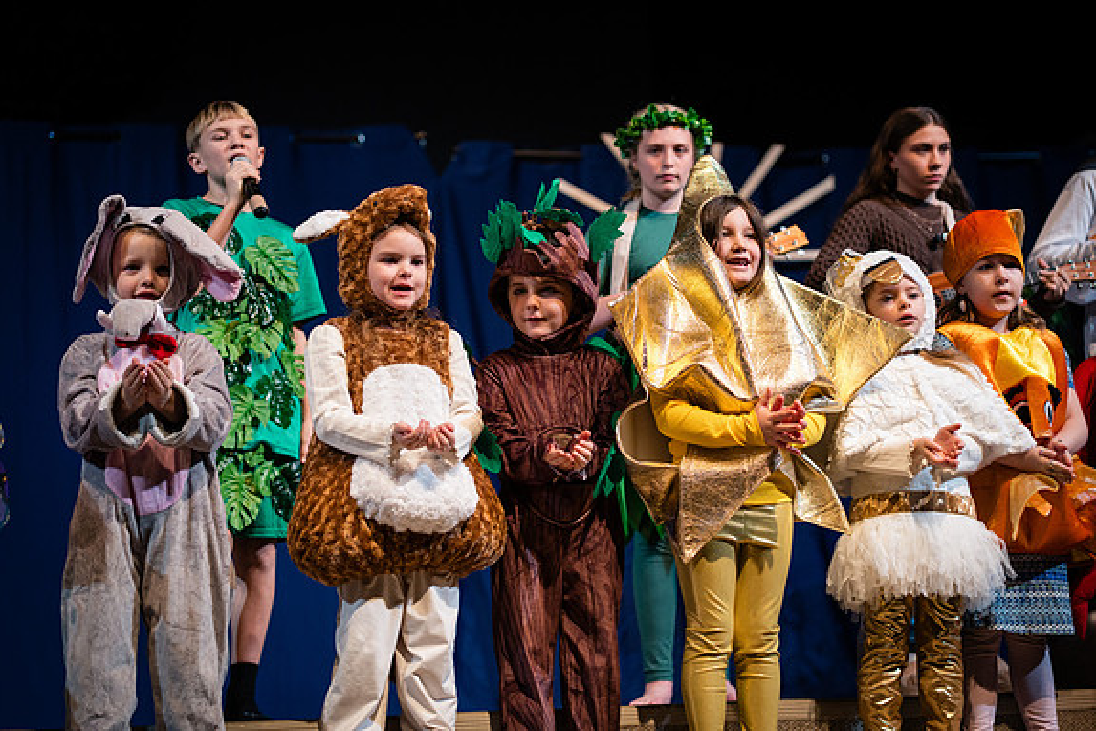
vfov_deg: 15.9
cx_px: 553
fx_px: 2618
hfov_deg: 23.6
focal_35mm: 86
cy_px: 363
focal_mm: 85
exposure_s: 1/640
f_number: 2.8
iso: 800
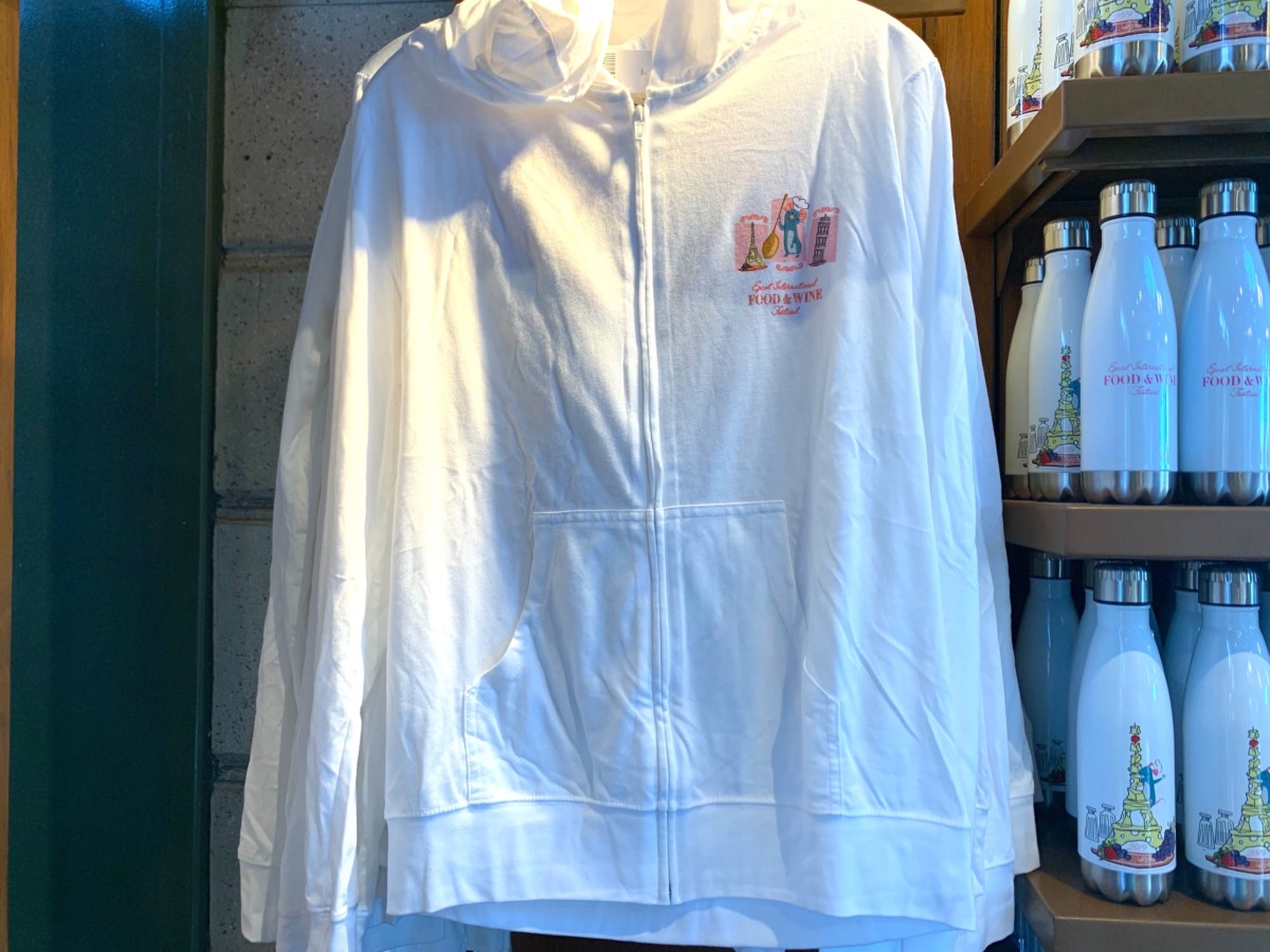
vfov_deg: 53.1
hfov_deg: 67.3
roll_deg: -0.8
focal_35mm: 26
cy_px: 476
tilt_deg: +0.4
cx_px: 635
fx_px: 954
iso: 64
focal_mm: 4.25
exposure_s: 1/120
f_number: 1.8
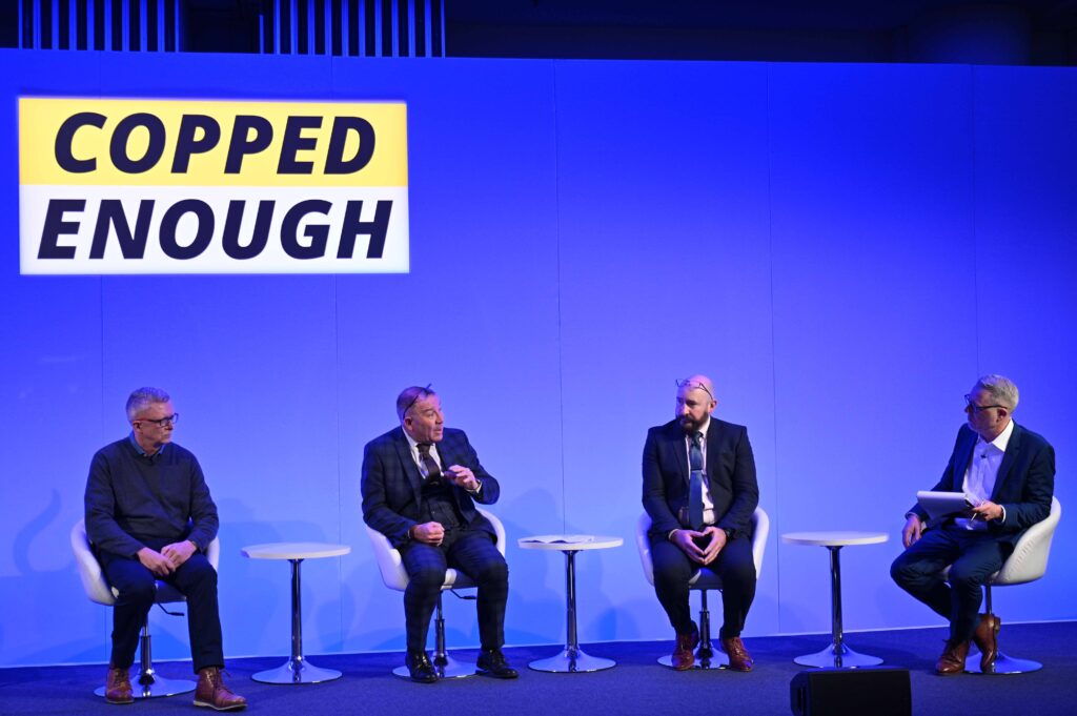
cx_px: 538
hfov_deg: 40.4
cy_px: 358
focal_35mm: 49
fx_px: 1465
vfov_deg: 27.5
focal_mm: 49
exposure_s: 1/125
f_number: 4
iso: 900
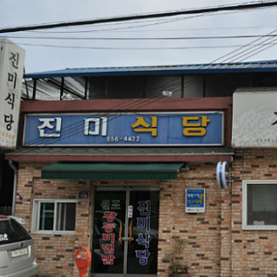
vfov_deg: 35.9
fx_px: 426
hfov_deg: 33.7
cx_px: 260
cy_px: 165
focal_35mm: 47
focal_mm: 18
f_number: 8
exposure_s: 1/1600
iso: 1000
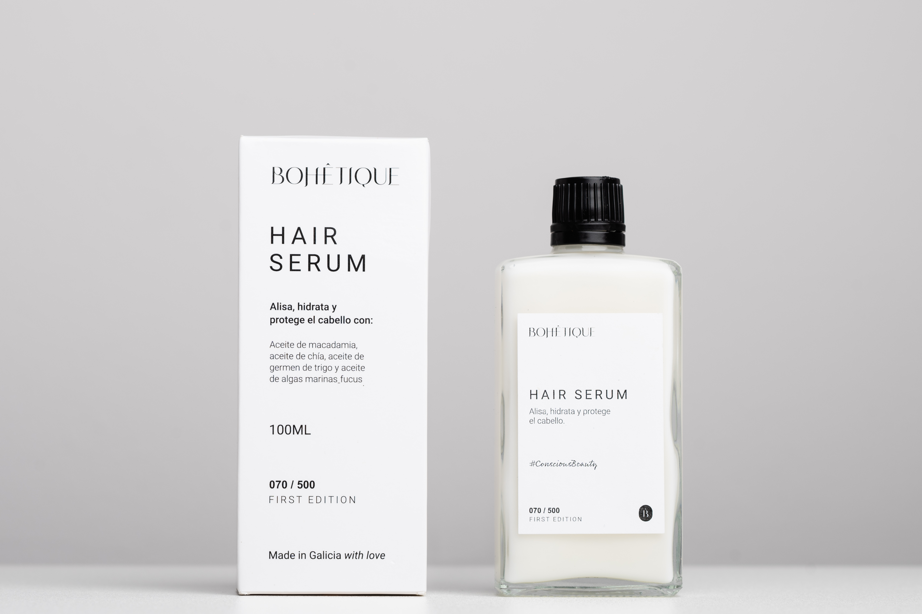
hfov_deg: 17.1
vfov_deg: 11.4
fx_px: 3068
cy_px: 285
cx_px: 376
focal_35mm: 120
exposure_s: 1/200
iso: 100
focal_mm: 85
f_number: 8
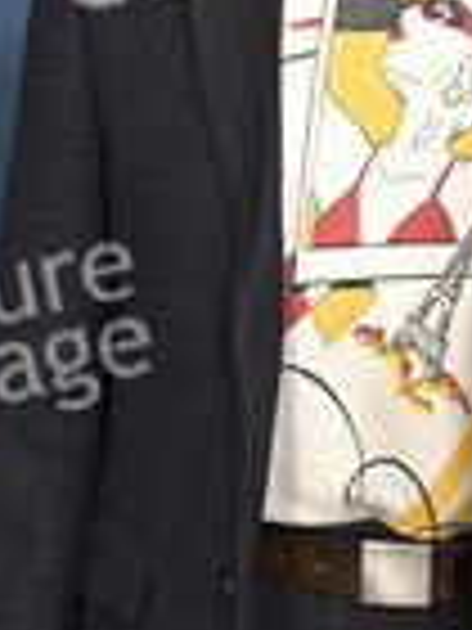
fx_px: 3891
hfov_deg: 6.9
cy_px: 126
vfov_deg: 9.2
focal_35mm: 214
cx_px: 409
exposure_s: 1/320
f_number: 5.6
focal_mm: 78
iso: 2000
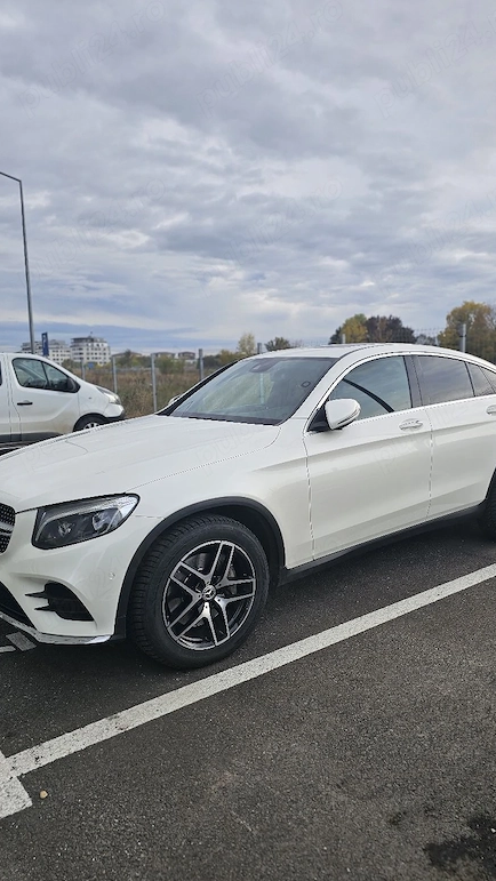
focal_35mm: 26
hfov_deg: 44.0
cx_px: 314
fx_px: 608
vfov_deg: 71.9
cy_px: 439
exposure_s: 1/204
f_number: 1.7
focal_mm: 6.3
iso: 10
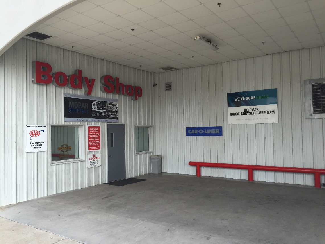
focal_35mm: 29
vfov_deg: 48.2
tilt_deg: +3.0
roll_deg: -1.0
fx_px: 272
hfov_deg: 61.6
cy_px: 122
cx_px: 162
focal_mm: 4.15
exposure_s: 1/439
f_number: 2.2
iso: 32
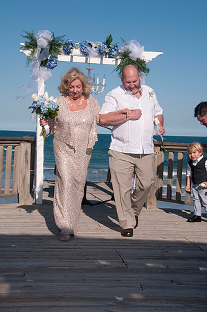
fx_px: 571
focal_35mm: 66
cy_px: 156
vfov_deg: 30.5
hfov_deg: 20.6
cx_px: 104
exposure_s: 1/250
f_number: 14
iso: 100
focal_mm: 44
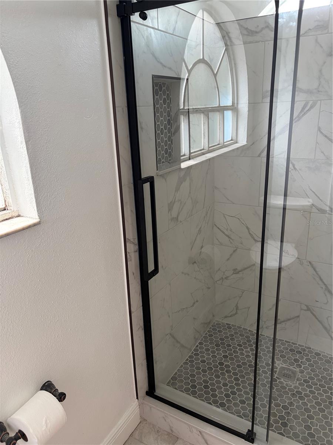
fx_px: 333
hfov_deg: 53.1
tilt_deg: -19.0
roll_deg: +3.1
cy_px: 222
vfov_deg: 67.3
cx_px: 166
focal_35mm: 26
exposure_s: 1/122
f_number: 1.6
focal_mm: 5.96
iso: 125
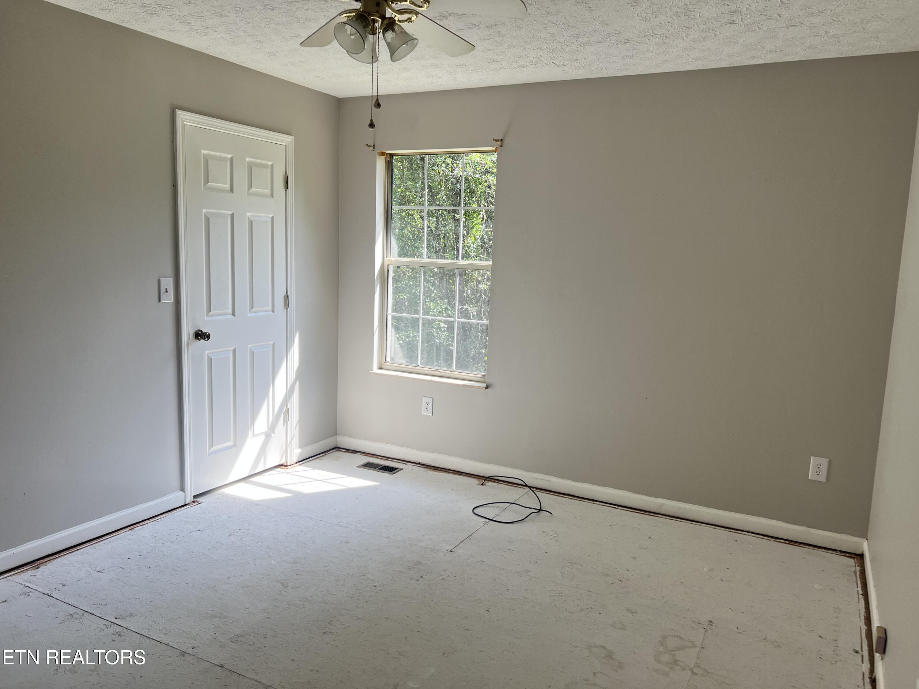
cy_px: 344
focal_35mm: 26
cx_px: 460
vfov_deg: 53.1
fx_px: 690
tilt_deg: -8.3
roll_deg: -2.2
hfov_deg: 67.3
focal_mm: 5.7
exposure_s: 1/317
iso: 50
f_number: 1.5
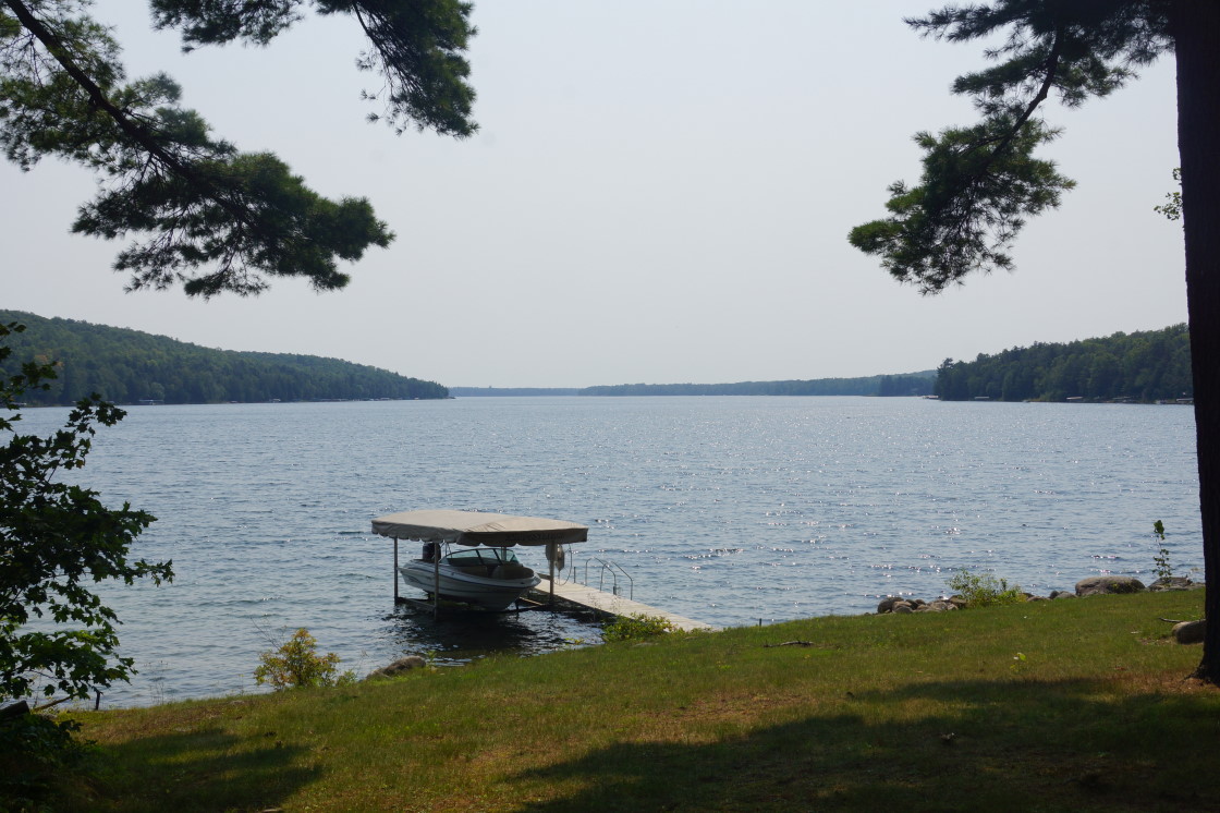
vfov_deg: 31.9
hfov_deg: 46.4
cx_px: 610
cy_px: 406
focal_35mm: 42
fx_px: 1423
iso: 100
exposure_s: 1/250
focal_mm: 28
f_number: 13
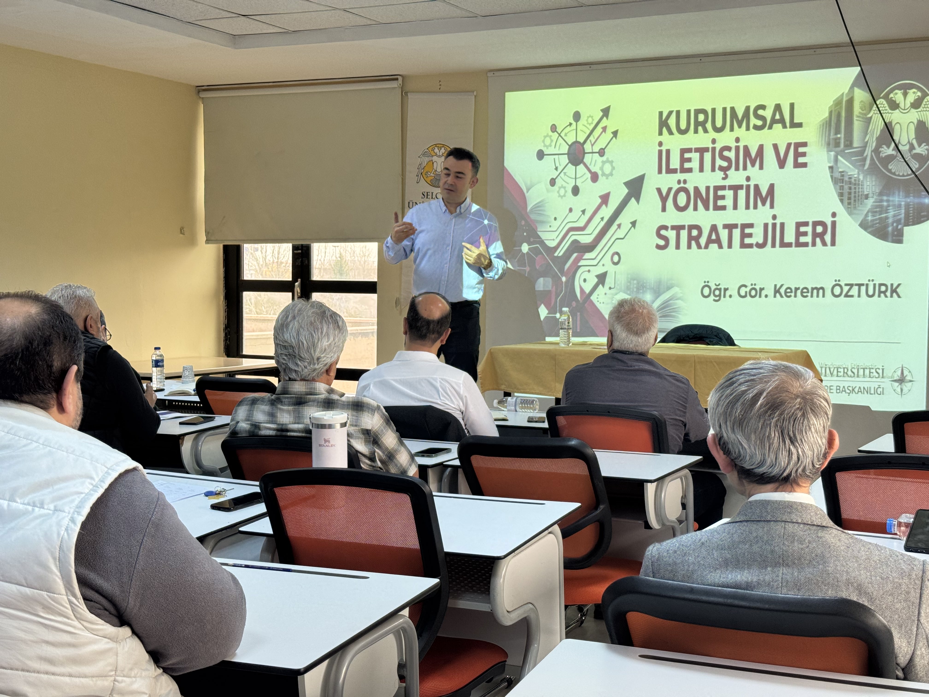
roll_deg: -0.9
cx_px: 464
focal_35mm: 48
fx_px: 1288
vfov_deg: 30.3
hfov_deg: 39.7
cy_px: 348
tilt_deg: -3.5
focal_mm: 6.76
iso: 80
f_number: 1.78
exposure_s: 1/50
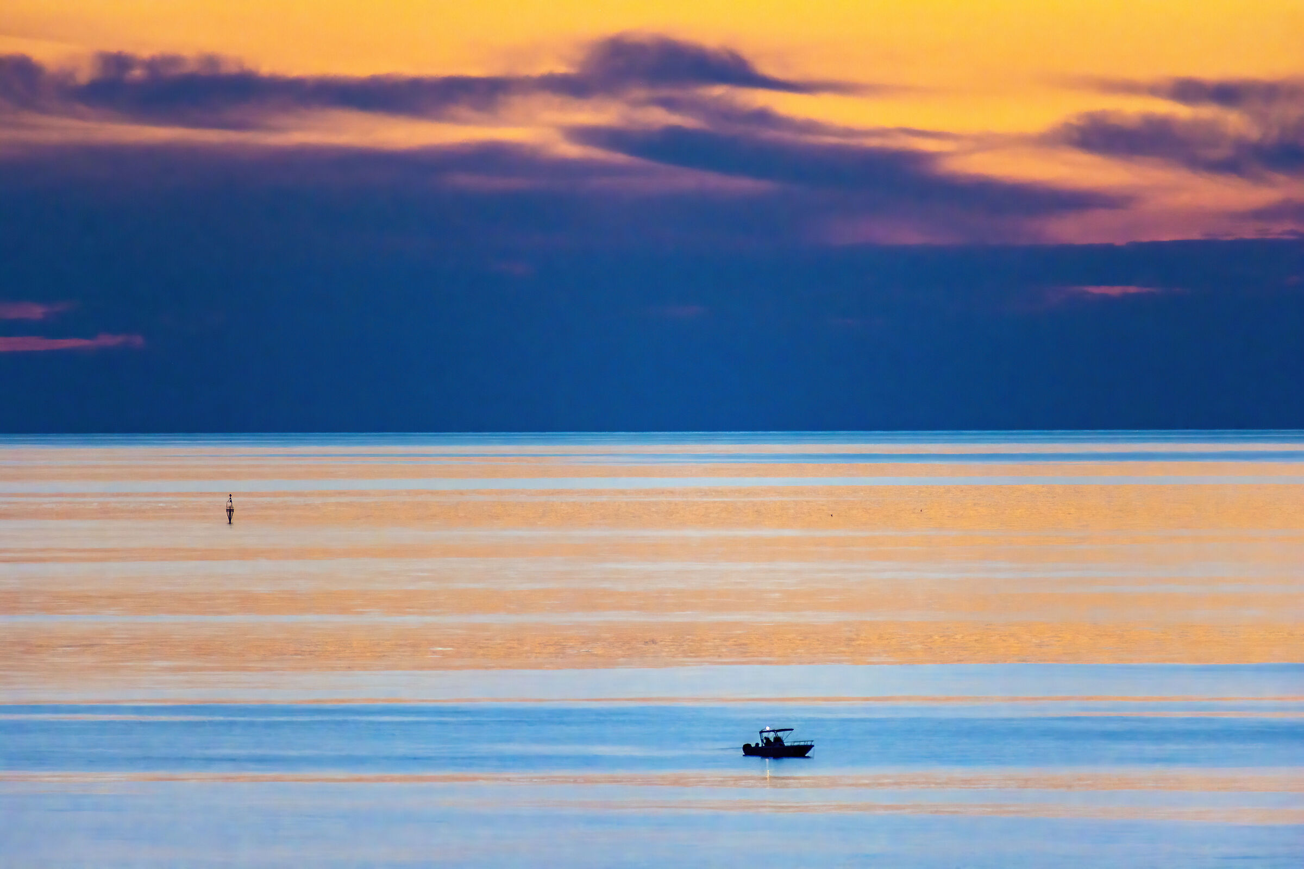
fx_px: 16299
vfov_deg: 3.1
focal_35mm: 450
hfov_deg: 4.6
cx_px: 652
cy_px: 434
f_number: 6.3
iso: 500
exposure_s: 1/125
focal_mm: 300
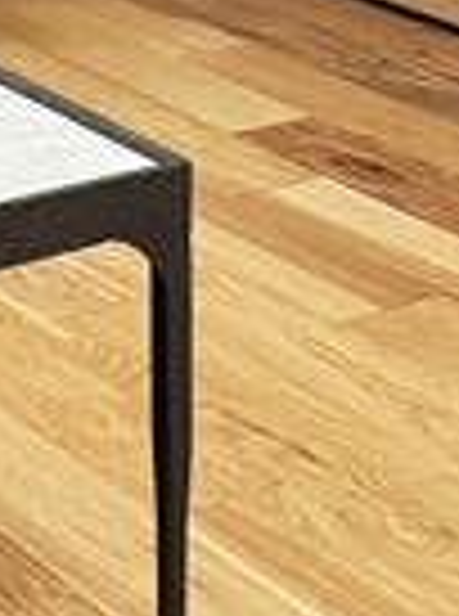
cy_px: -450
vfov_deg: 13.3
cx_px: -117
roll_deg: +1.6
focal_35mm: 135
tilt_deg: -6.6
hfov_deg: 10.7
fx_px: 2398
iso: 640
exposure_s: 1/60
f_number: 1.78
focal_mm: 6.76
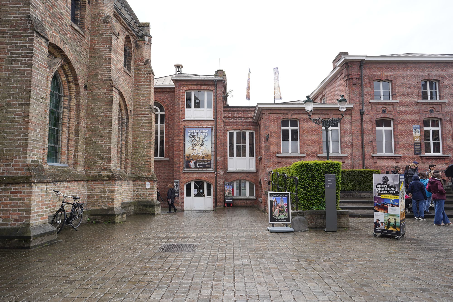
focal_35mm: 24
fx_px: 302
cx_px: 226
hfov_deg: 73.7
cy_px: 151
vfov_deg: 53.1
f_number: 9
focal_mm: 24
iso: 100
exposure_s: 1/100
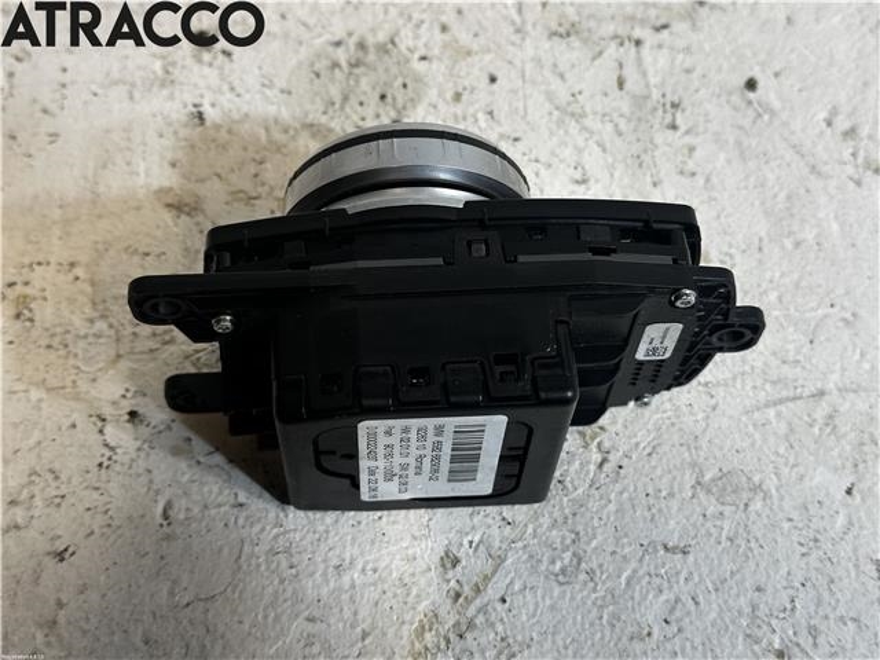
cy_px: 330
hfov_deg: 39.7
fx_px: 1220
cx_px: 440
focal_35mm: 48
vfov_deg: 30.3
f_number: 1.78
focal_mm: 6.86
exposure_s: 1/100
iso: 100
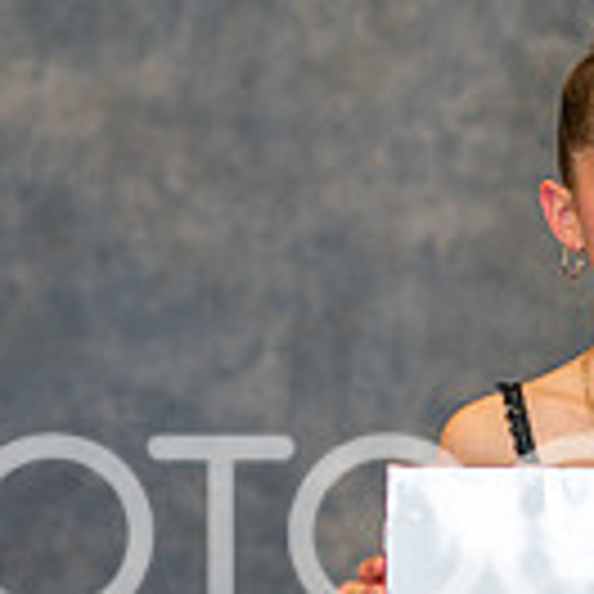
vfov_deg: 5.5
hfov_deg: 5.5
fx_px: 6154
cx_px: 184
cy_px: 317
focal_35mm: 317
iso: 640
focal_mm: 85
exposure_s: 1/250
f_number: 1.6
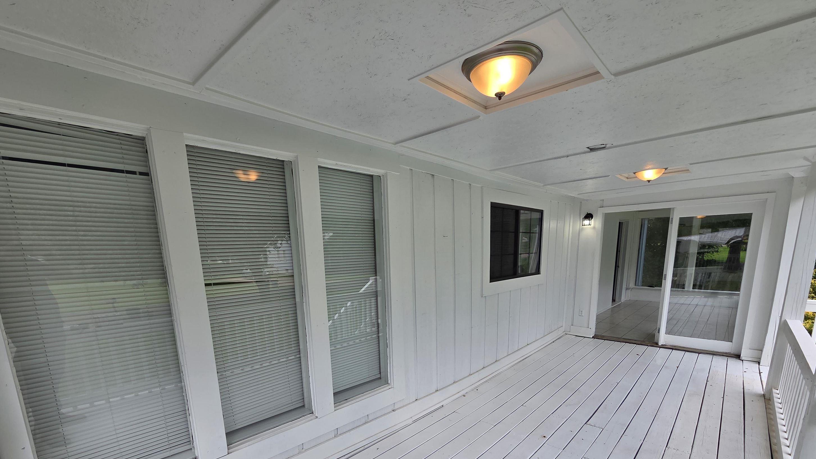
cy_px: 315
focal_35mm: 15
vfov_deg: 68.1
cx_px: 396
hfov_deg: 103.0
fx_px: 325
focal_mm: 2.2
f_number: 2.2
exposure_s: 1/345
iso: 50
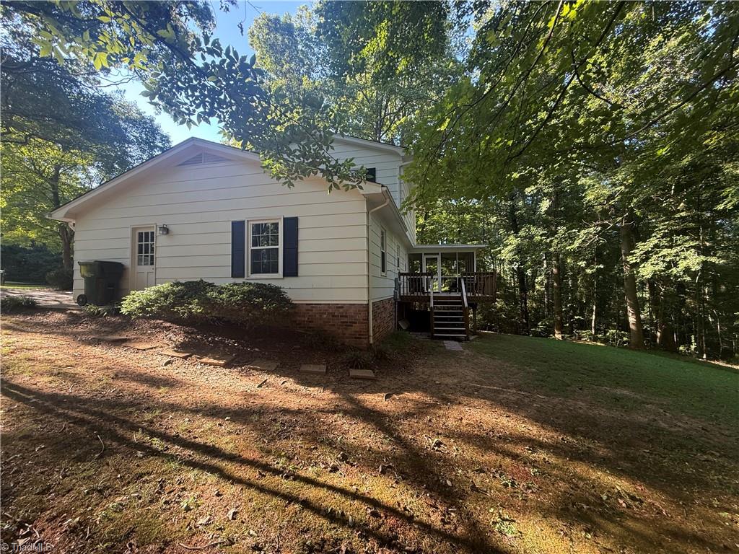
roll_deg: +0.4
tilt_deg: +2.3
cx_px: 370
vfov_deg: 85.7
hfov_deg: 102.1
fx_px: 299
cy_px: 277
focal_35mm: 14
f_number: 2.2
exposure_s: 1/99
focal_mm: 2.22
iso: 100
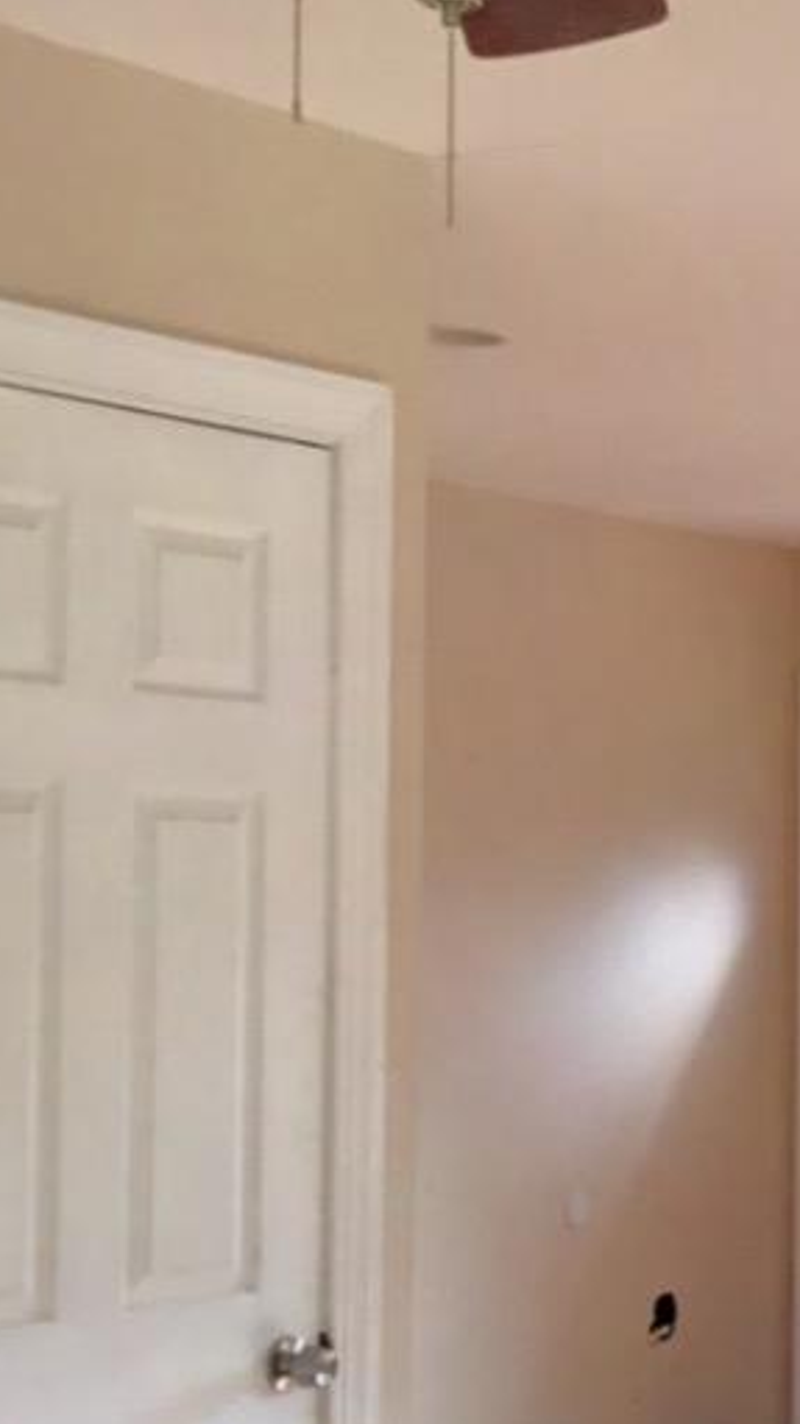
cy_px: 869
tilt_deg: +2.4
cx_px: 1271
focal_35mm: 86
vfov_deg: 24.7
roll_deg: -0.1
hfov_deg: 13.1
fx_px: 3247
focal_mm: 3.99
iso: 25
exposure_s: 1/45
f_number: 1.8
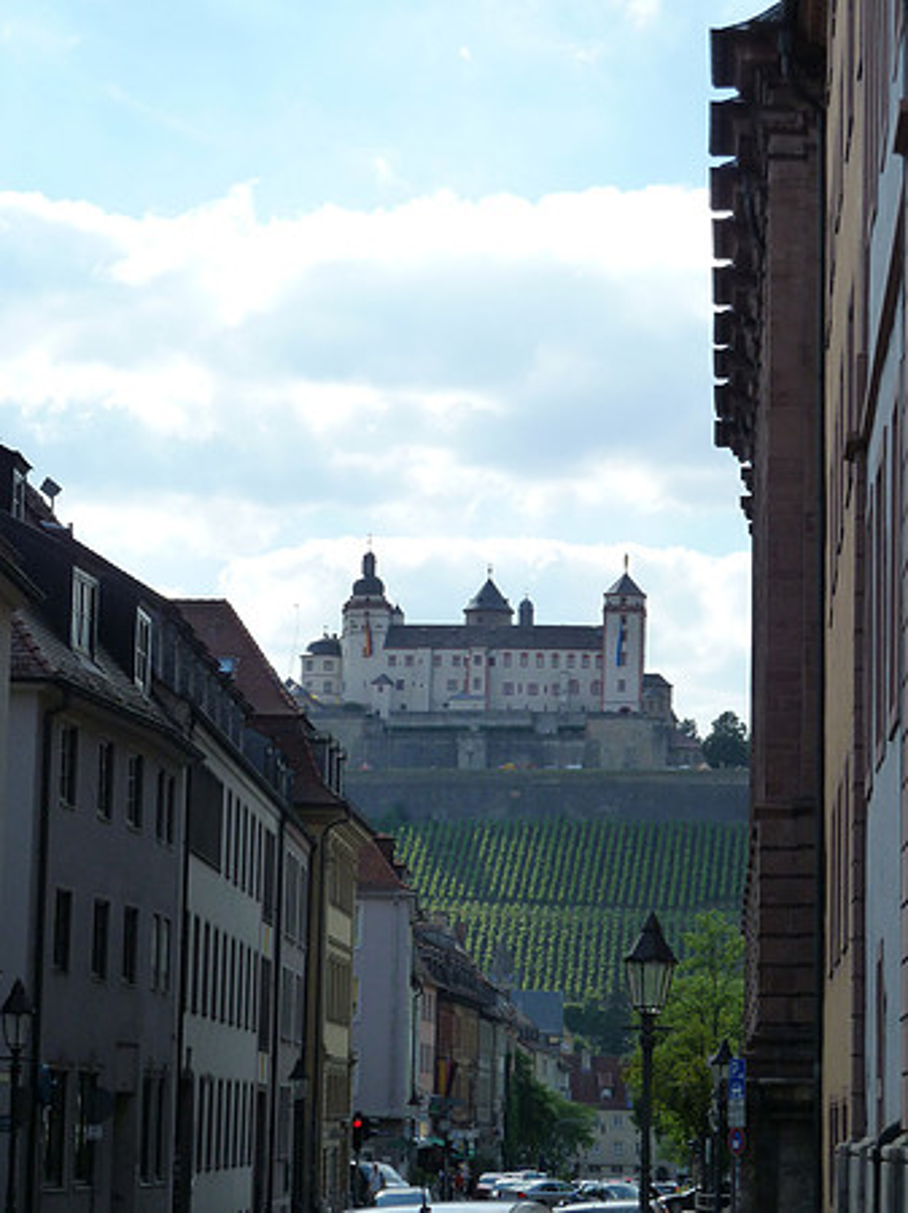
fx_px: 3886
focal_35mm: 111
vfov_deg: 17.7
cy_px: 606
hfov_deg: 13.3
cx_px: 454
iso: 125
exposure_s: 1/500
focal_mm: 18.2
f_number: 5
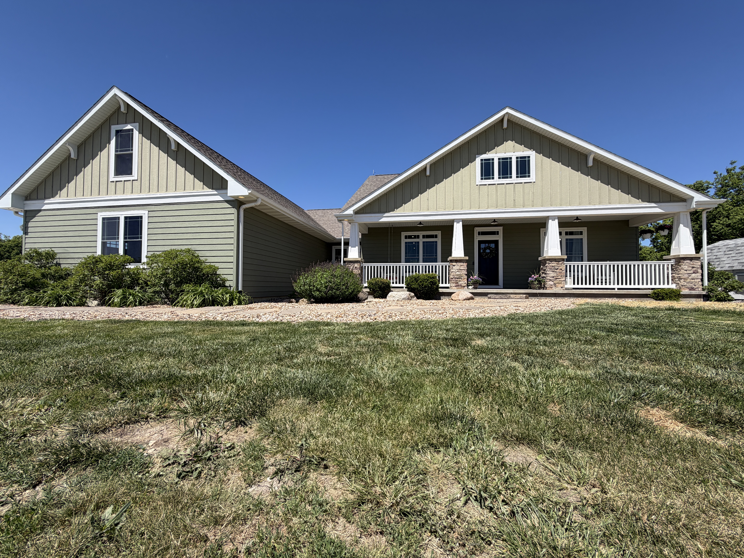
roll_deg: +0.7
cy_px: 279
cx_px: 372
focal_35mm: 14
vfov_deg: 85.7
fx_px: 301
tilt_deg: +1.2
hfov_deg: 102.1
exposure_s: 1/789
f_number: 2.2
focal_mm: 2.22
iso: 20
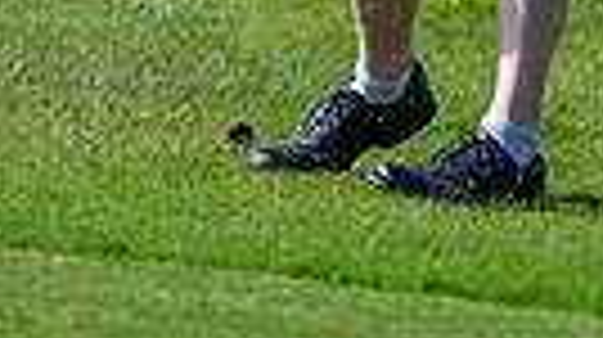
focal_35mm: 1814
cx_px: 436
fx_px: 28970
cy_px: -521
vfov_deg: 0.7
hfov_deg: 1.2
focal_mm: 400
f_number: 4
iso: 500
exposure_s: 1/4000
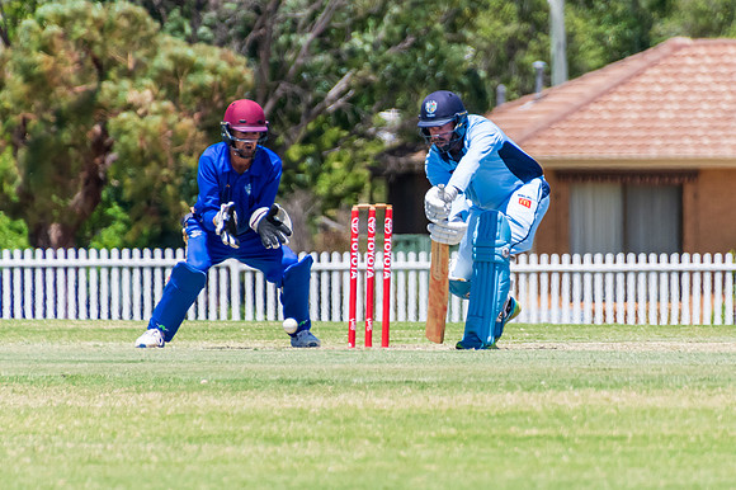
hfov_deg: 2.3
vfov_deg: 1.5
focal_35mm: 901
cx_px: 477
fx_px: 18419
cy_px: 200
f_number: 6.3
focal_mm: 400
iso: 400
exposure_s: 1/2000
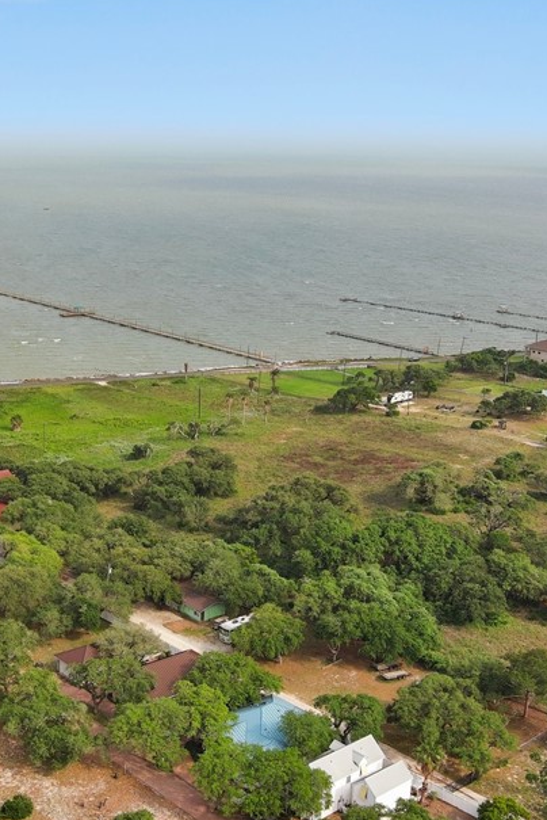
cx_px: 139
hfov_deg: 25.7
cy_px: 478
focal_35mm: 52
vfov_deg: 38.1
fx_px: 1184
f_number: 2.8
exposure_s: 1/40
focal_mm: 10.57
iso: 100
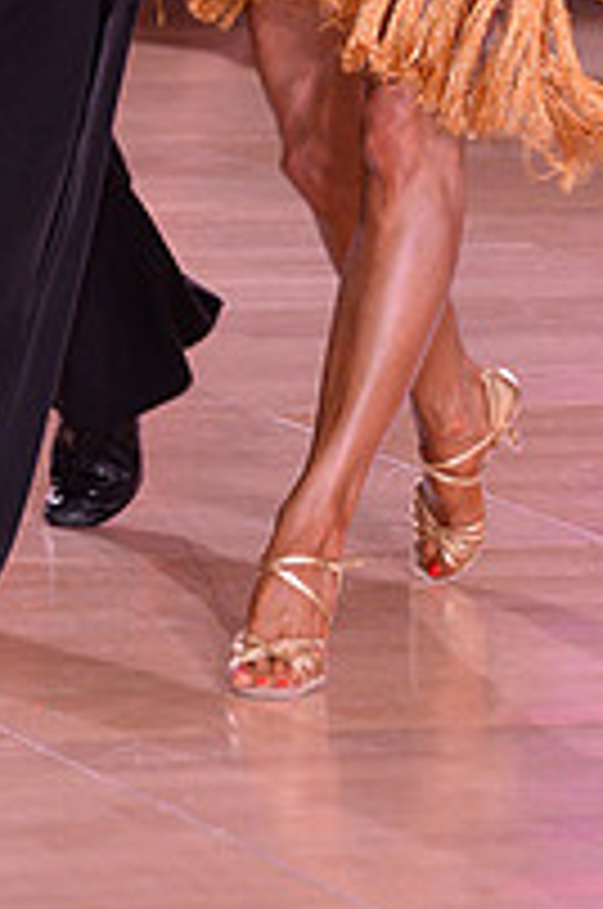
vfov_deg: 6.8
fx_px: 7613
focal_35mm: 302
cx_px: 245
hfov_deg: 4.5
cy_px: -284
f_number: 5
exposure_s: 1/250
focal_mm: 105
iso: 2000
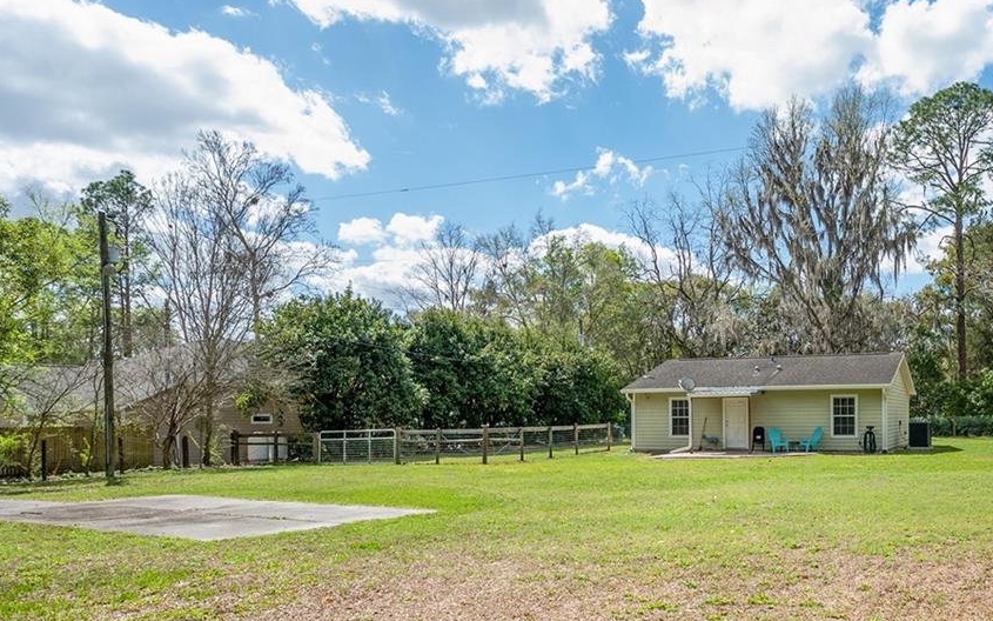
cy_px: 414
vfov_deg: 45.3
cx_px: 767
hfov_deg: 63.6
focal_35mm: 27
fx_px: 731
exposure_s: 1/800
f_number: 7.1
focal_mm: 14
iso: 400
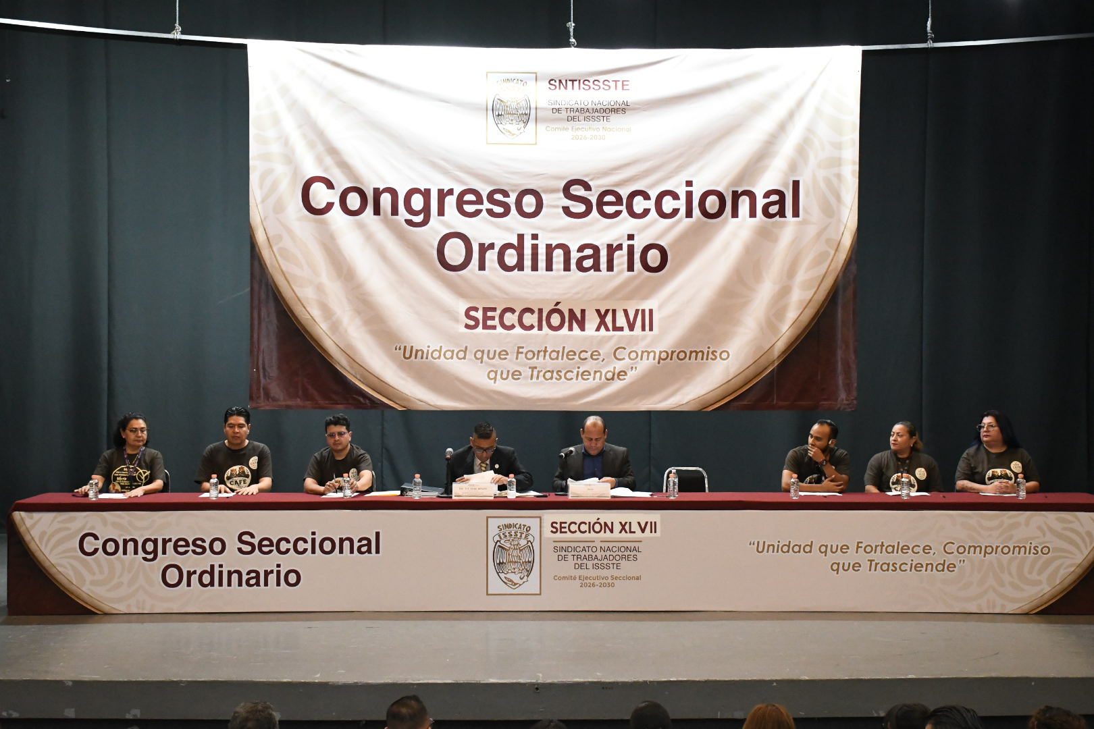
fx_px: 1580
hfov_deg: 38.2
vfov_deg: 26.0
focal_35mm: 52
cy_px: 364
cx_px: 547
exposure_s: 1/100
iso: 6400
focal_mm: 35
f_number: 5.6
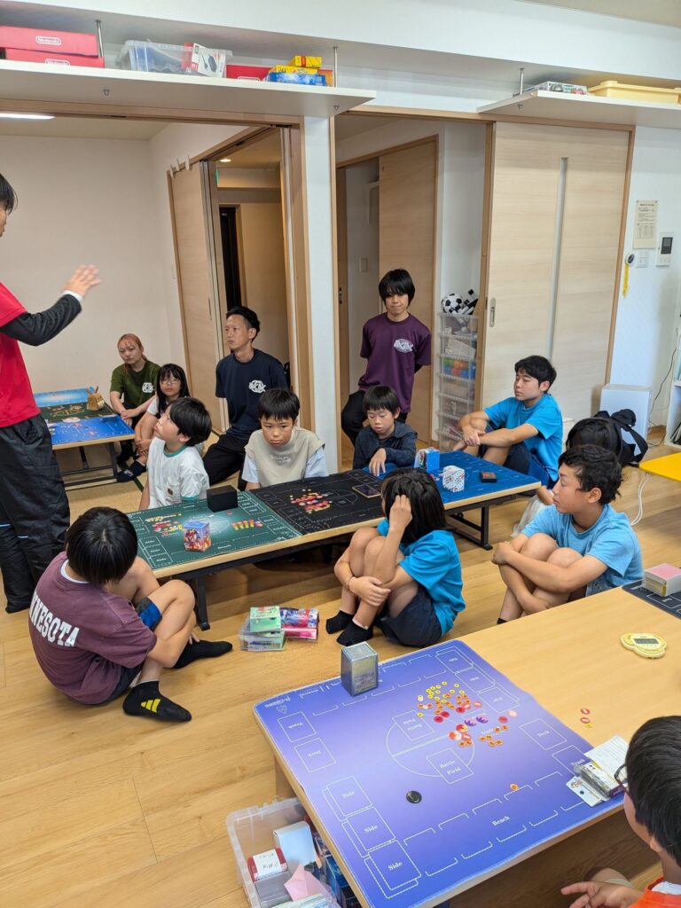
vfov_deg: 71.6
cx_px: 340
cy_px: 454
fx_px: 630
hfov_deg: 56.8
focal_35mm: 24
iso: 33
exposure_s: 1/40
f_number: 1.7
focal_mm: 4.53
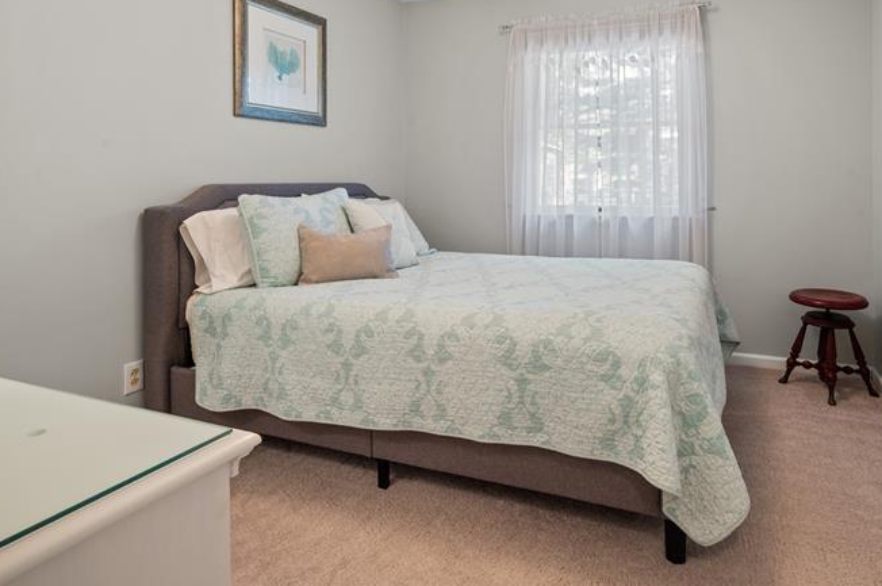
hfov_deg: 77.8
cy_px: 191
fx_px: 538
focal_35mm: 22
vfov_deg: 55.8
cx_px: 528
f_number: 11
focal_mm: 14
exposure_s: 4
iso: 100
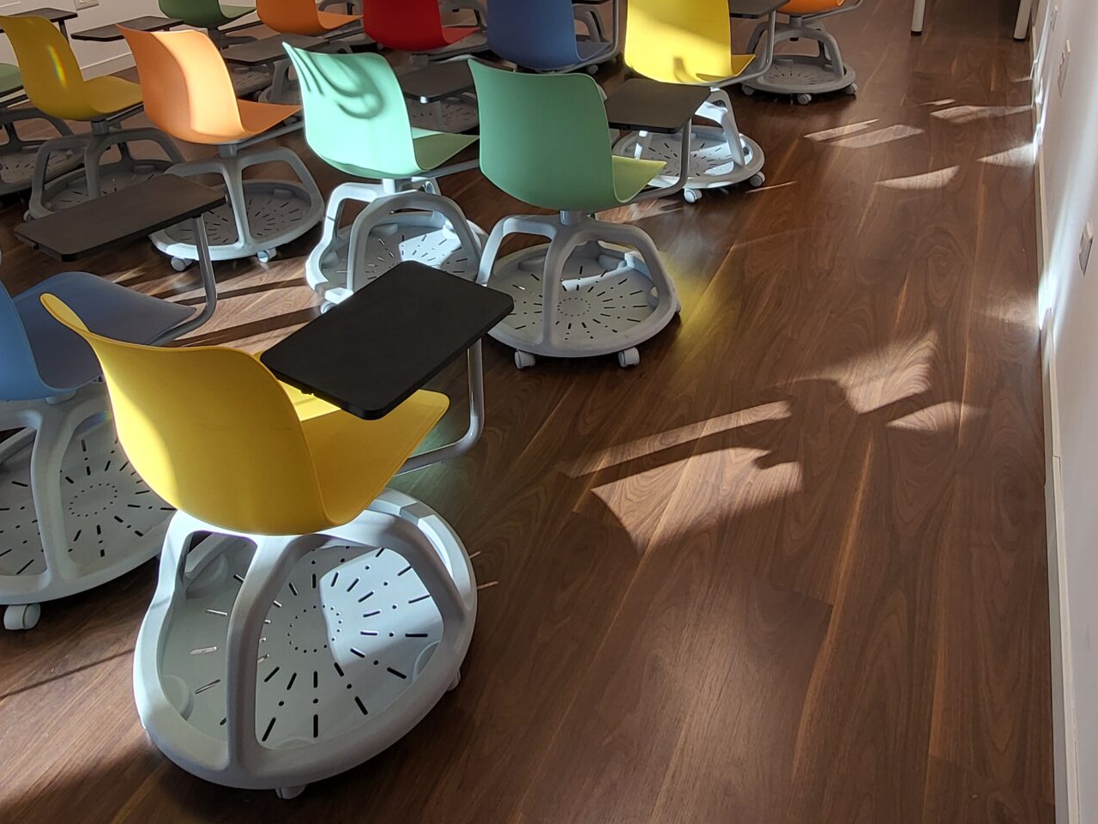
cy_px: 134
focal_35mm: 26
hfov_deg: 67.3
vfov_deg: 49.1
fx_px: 825
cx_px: 529
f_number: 2.2
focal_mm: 1.74
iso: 50
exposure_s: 1/100
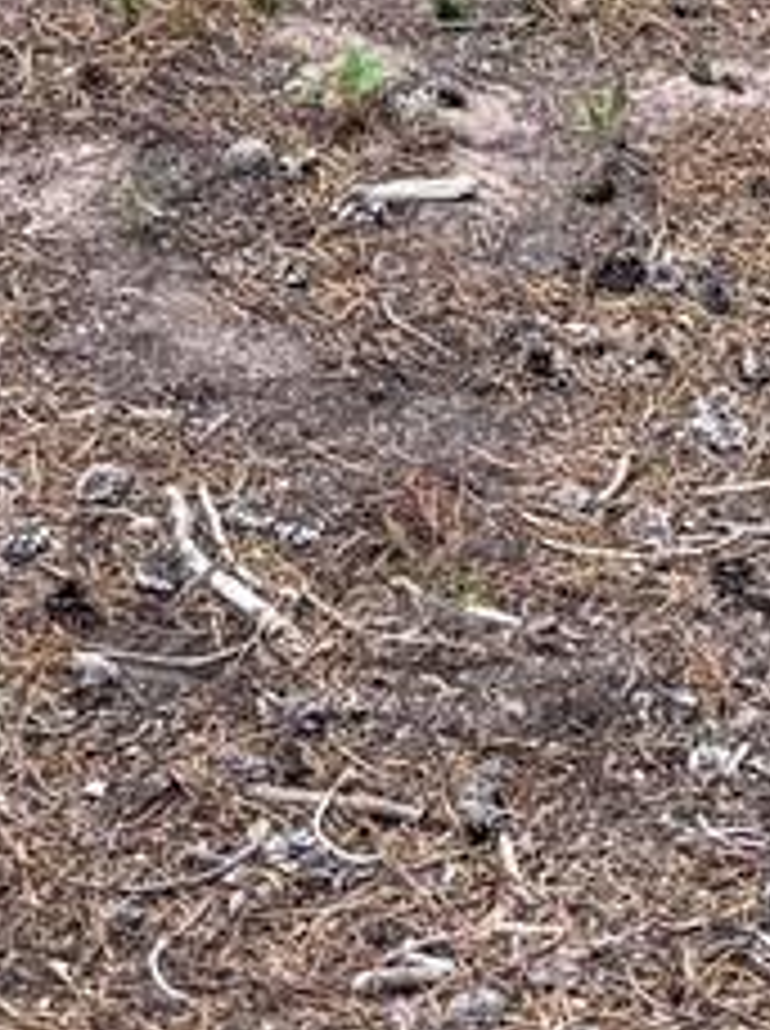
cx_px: 311
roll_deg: +1.5
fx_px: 4997
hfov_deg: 8.8
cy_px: -1511
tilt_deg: -6.6
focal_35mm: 168
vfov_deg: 10.1
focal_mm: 6.76
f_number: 1.78
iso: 100
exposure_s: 1/421
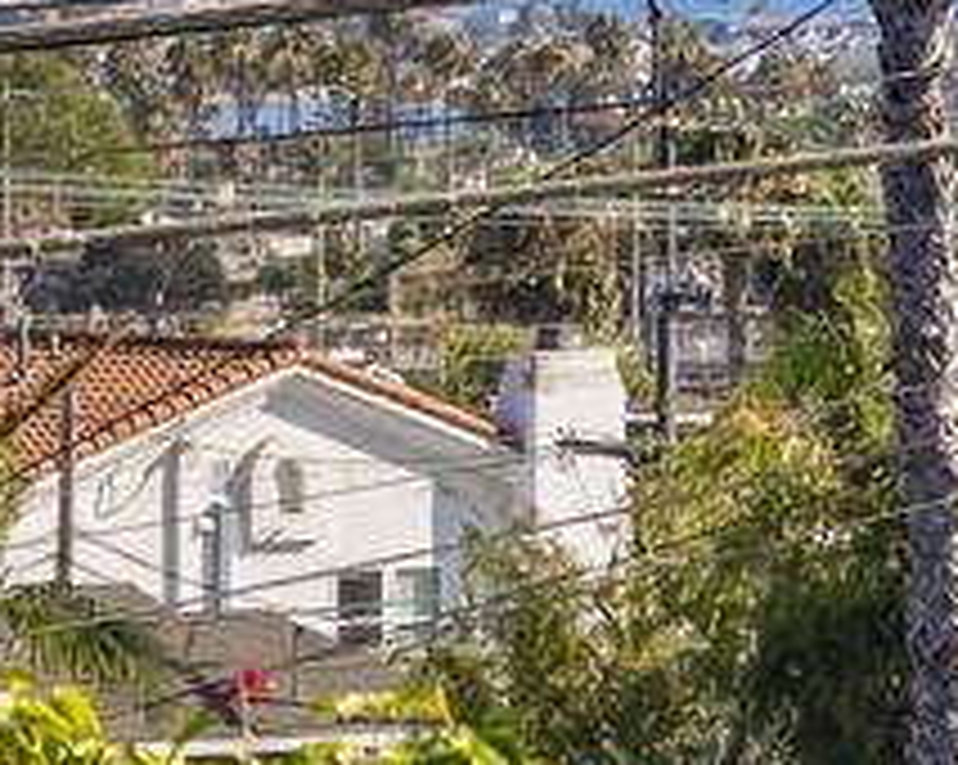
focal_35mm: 475
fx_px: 13455
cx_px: -243
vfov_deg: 3.2
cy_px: -238
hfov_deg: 4.1
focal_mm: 105
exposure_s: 1/2000
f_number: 8
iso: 800
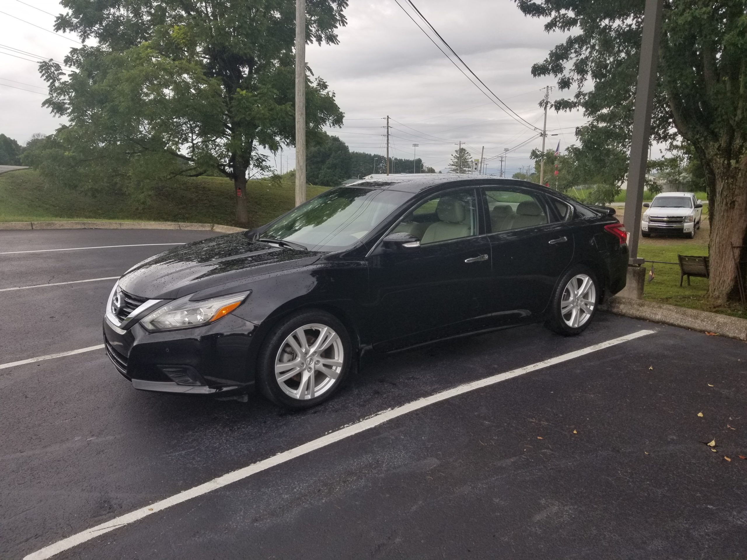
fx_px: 561
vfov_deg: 53.1
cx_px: 374
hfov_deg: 67.3
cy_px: 280
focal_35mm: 26
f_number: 1.7
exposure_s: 1/586
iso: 50
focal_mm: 4.3
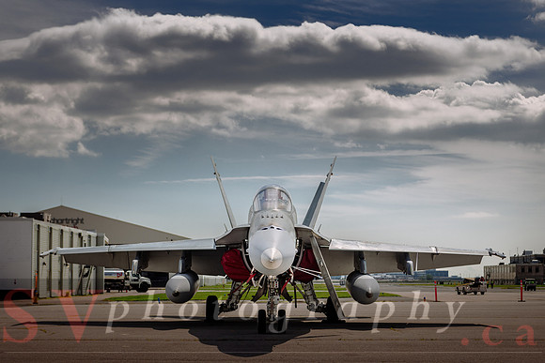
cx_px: 272
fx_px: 1219
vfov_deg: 17.0
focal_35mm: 80
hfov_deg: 25.2
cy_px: 206
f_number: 5.6
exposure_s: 1/320
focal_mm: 70
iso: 64
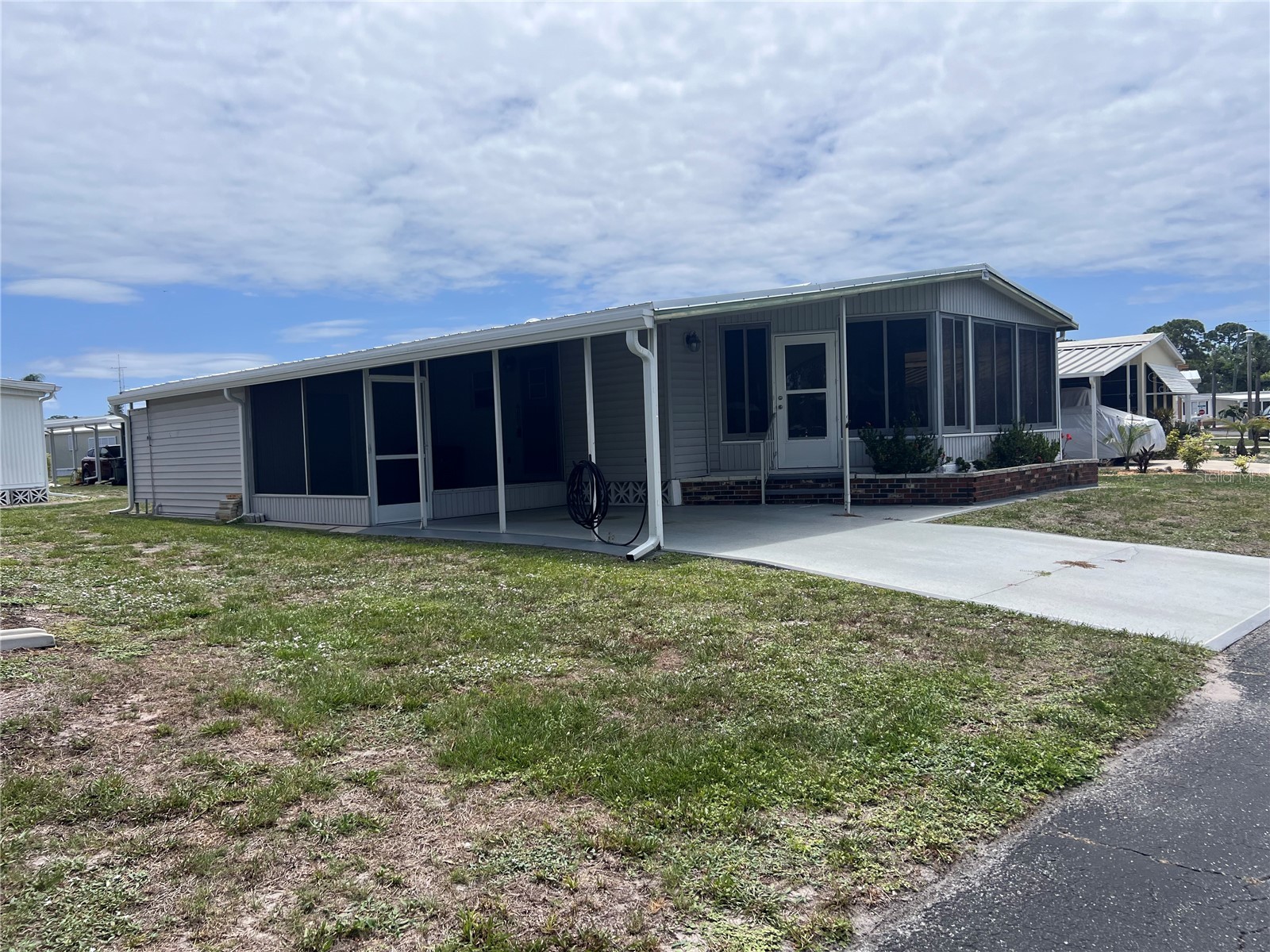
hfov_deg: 67.3
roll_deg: +1.7
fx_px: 954
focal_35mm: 26
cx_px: 635
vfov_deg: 53.1
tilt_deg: -3.7
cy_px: 476
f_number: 1.5
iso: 50
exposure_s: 1/6993
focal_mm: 5.7
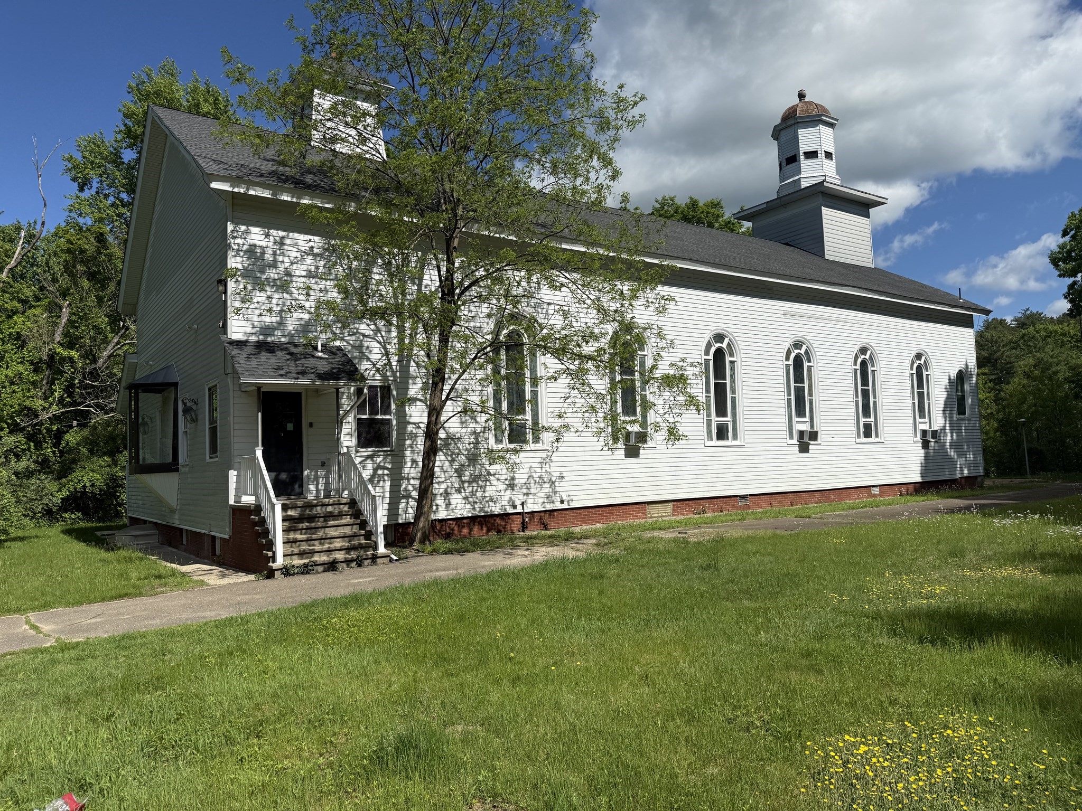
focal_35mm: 24
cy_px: 406
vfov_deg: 56.8
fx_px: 750
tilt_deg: +4.3
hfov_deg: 71.6
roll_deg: +2.0
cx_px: 541
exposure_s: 1/8130
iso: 80
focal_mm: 6.76
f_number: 1.78
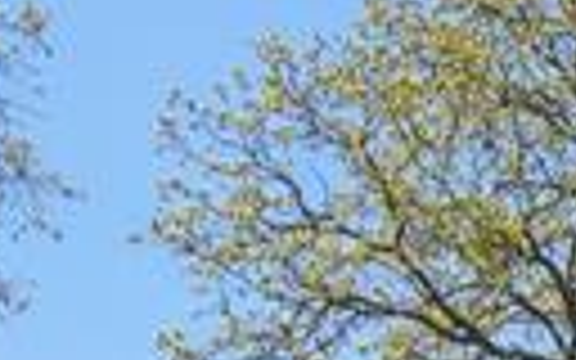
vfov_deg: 8.2
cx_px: 1444
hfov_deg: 12.2
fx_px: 2041
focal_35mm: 130
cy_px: 1166
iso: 100
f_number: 8
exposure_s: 1/200
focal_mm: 16
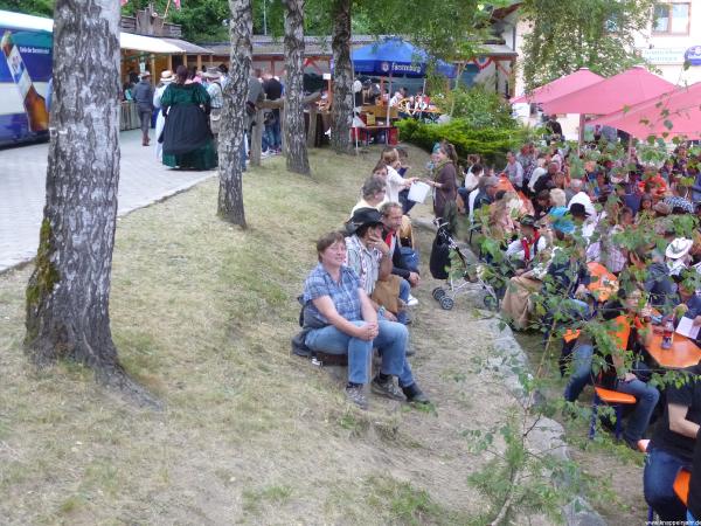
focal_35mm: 41
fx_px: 830
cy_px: 263
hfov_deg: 45.8
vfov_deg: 35.1
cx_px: 350
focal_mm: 7.4
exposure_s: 1/60
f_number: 3.8
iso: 400
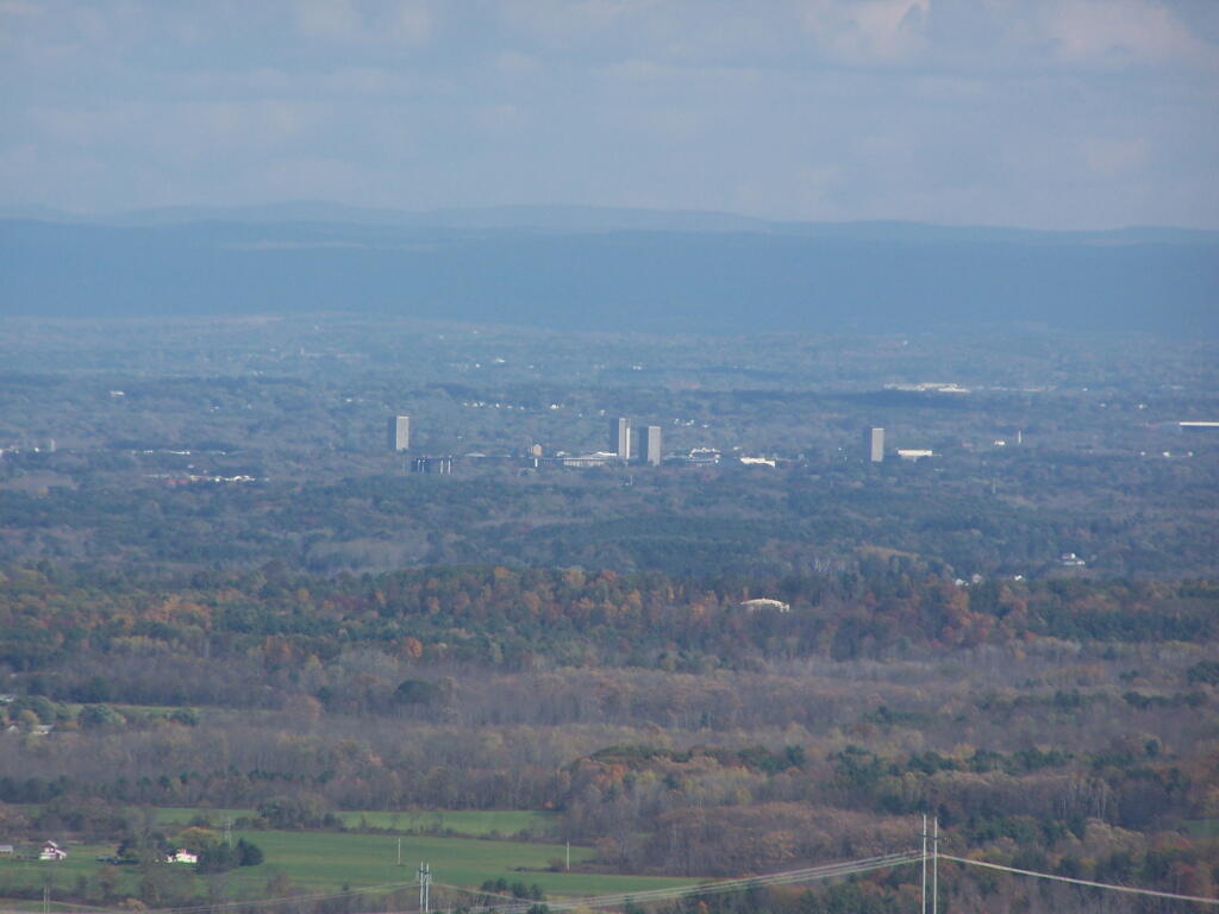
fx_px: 13382
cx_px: 610
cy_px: 457
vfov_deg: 3.9
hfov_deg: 5.2
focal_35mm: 380
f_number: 5
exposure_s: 1/640
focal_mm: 63
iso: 80
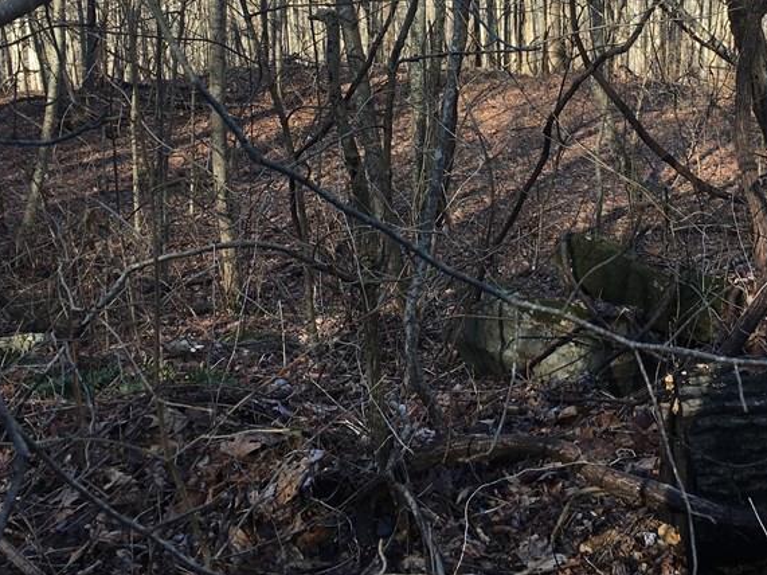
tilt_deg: -12.1
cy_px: 105
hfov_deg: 36.5
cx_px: 508
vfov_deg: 27.4
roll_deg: +0.6
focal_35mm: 52
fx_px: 1152
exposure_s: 1/206
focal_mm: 4.15
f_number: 2.2
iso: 25
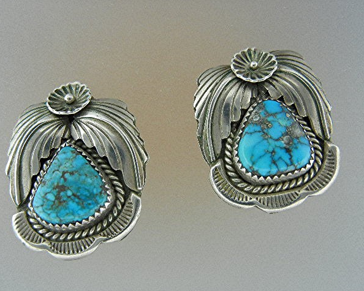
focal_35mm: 41
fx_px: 442
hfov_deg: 44.8
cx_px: 171
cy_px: 146
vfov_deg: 36.5
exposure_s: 1/17.8
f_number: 3.7
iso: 400
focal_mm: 7.1
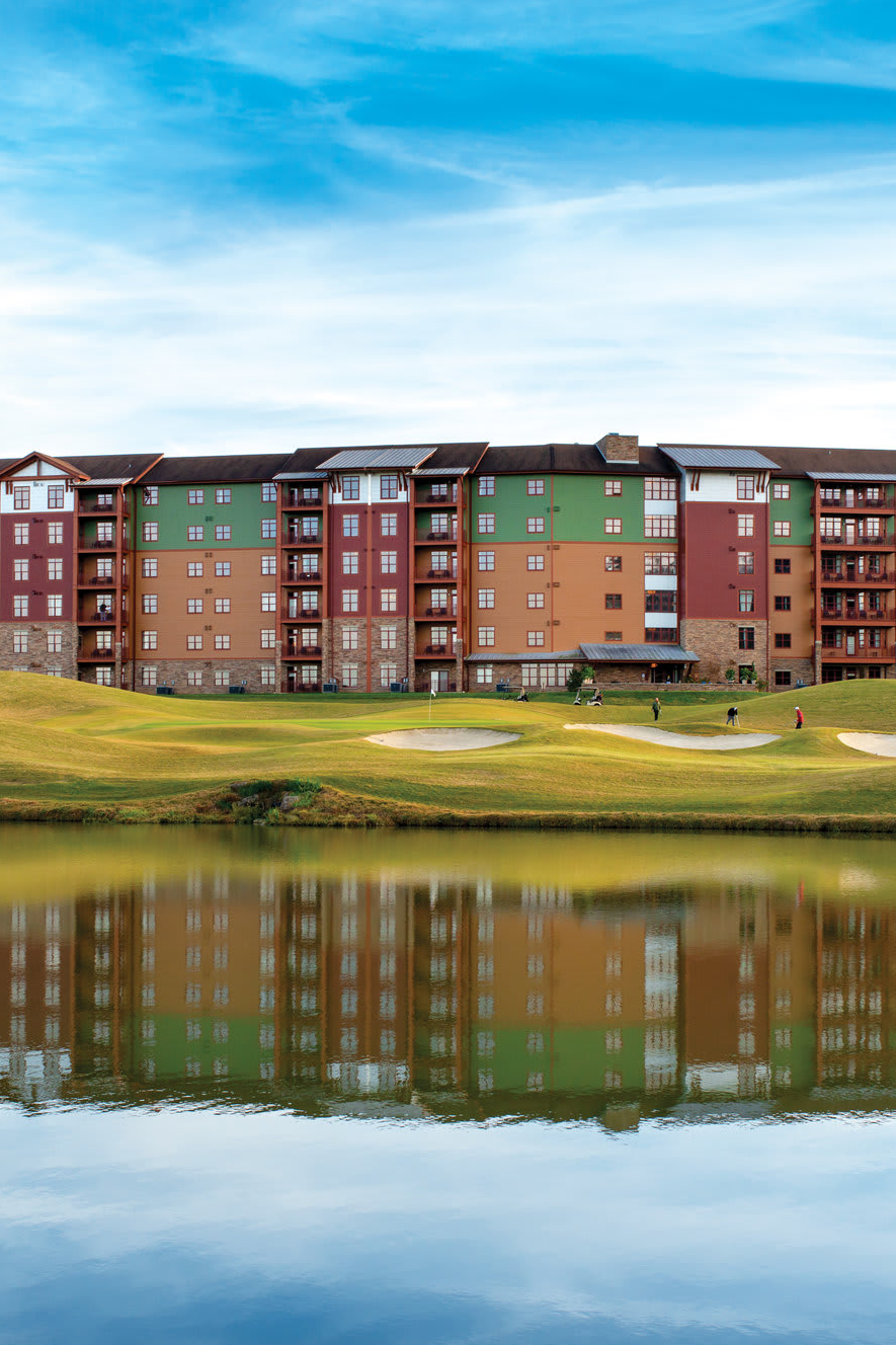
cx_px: 477
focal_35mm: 54
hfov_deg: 25.0
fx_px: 2016
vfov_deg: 36.9
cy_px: 691
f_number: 9
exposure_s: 1/125
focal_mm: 35
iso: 200
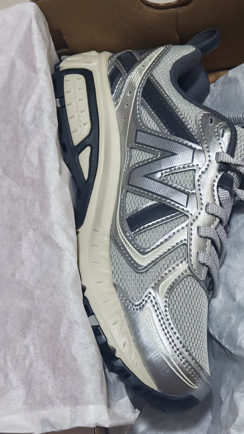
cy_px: 247
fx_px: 886
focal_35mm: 77
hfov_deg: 15.5
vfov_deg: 27.5
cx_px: 211
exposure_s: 1/25
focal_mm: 6.67
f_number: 1.9
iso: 500
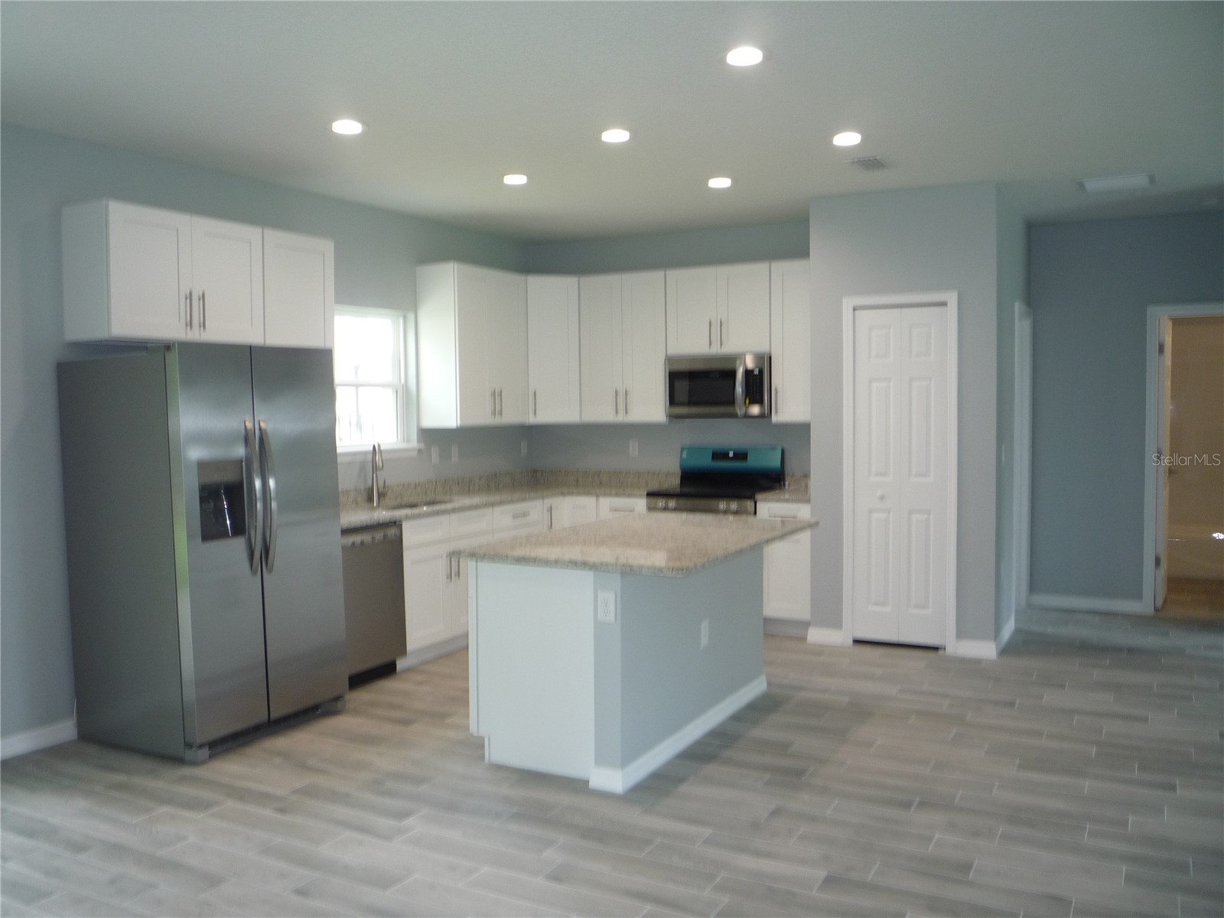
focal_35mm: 30
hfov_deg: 60.0
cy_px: 459
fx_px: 1061
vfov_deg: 46.8
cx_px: 612
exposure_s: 1/30
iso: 125
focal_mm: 5.2
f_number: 3.3
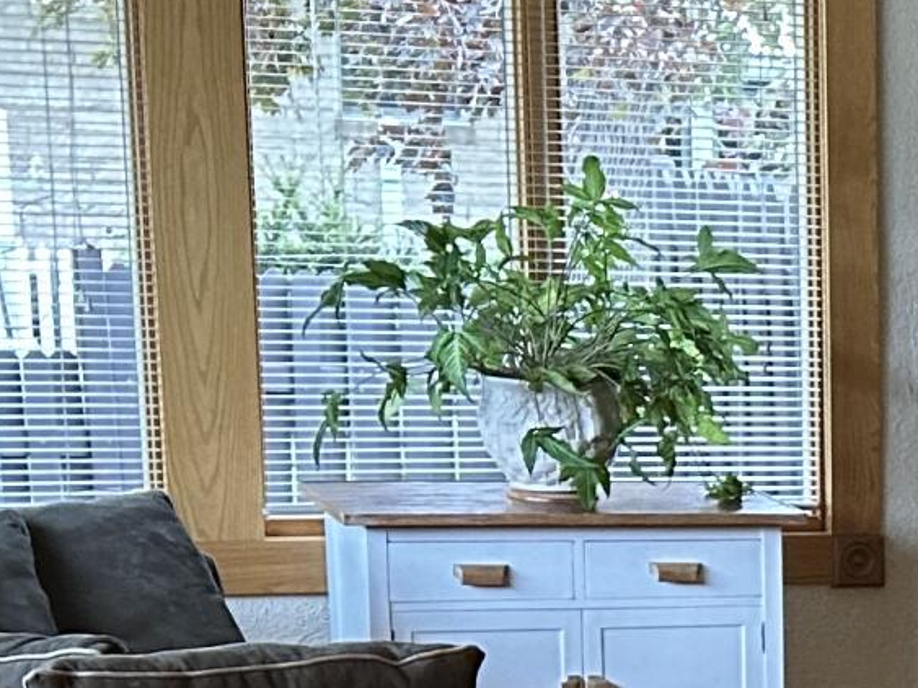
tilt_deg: -12.7
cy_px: 936
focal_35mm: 128
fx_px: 3394
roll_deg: -2.0
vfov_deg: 11.2
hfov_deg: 13.9
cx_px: 1604
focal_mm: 6.86
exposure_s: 1/60
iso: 400
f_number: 1.78
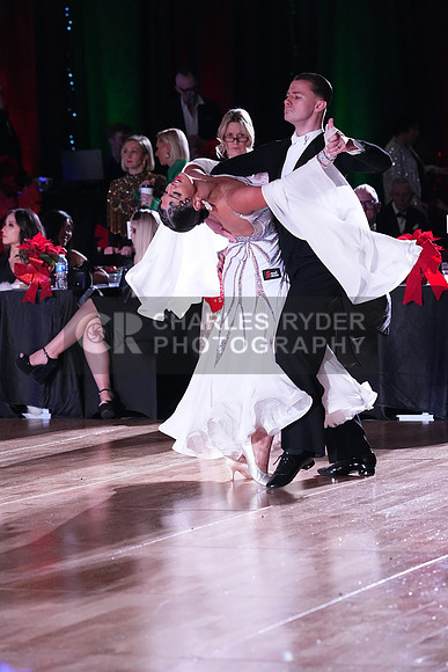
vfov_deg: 13.9
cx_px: 224
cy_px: 336
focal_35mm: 148
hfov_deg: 9.3
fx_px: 2761
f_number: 5
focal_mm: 148
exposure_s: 1/400
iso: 10000
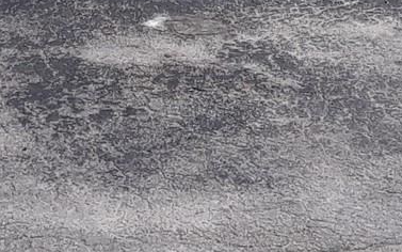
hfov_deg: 15.5
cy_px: -379
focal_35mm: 135
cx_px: 187
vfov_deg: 8.7
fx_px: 1480
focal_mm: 2.47
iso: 40
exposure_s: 1/1704
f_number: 1.9
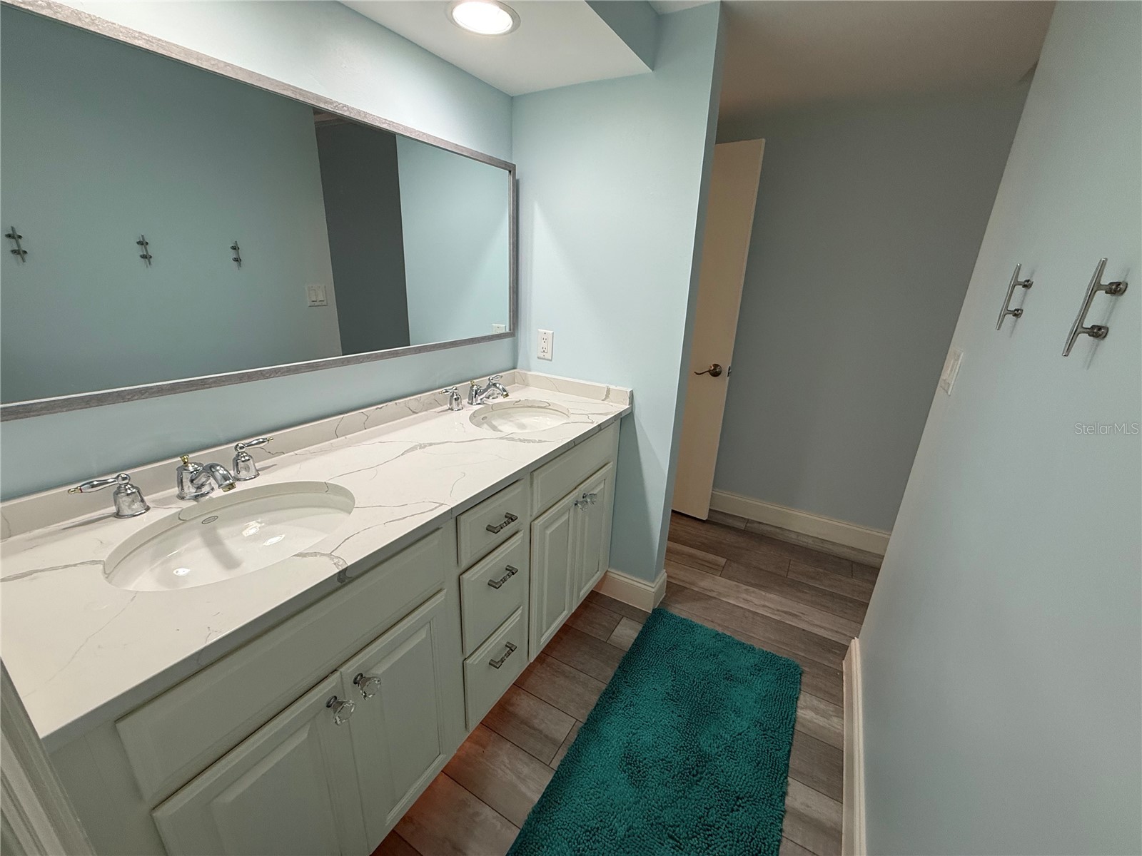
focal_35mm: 14
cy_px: 428
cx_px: 571
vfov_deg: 85.7
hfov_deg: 102.1
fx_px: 462
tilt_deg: -19.2
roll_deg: -2.2
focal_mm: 2.22
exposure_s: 1/120
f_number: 2.2
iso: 125
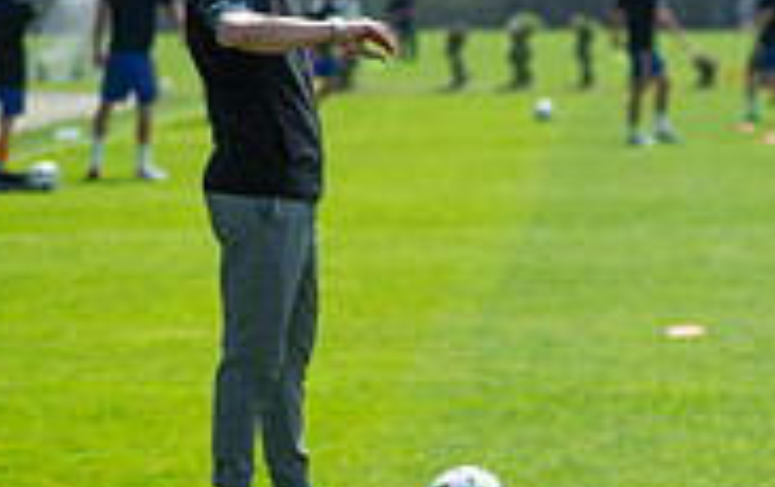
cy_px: 453
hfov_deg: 6.8
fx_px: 6473
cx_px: 1101
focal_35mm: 306
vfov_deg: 4.3
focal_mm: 95
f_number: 3.2
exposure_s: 1/2000
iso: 100
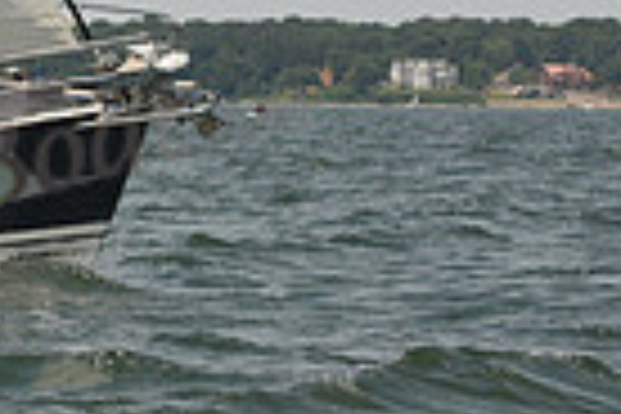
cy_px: 2
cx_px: -554
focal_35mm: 315
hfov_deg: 6.4
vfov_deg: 4.4
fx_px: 5433
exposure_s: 1/1000
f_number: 7.1
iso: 320
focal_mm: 75
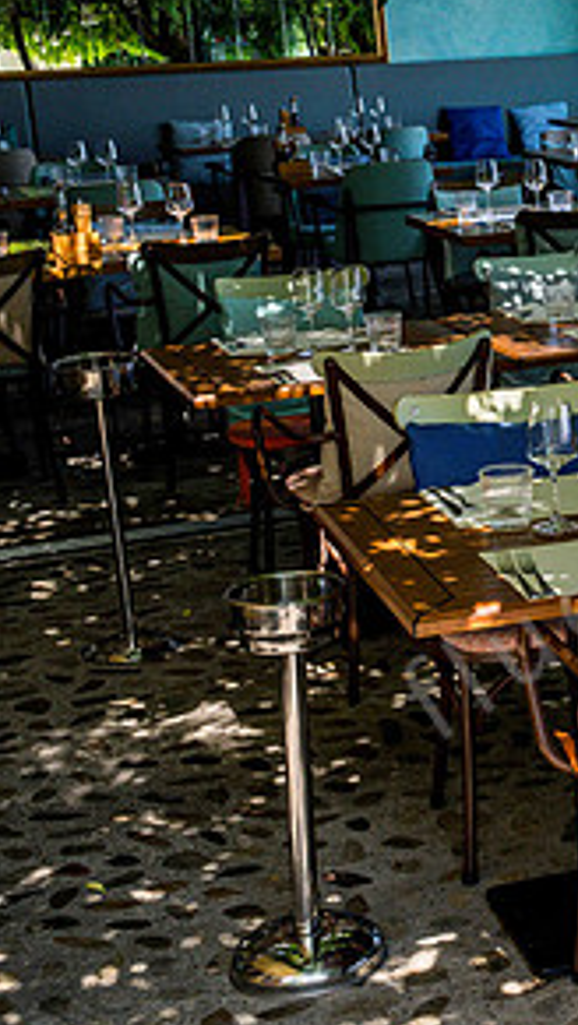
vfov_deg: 28.8
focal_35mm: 73
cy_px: 379
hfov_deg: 15.1
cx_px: 906
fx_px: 1986
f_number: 8
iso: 640
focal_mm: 35
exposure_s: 1/320
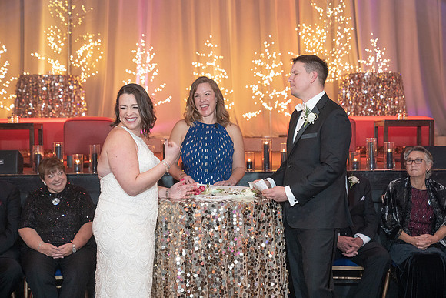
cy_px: 149
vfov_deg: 19.5
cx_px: 223
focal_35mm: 70
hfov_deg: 28.8
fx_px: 867
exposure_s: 1/125
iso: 4000
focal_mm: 70
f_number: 4
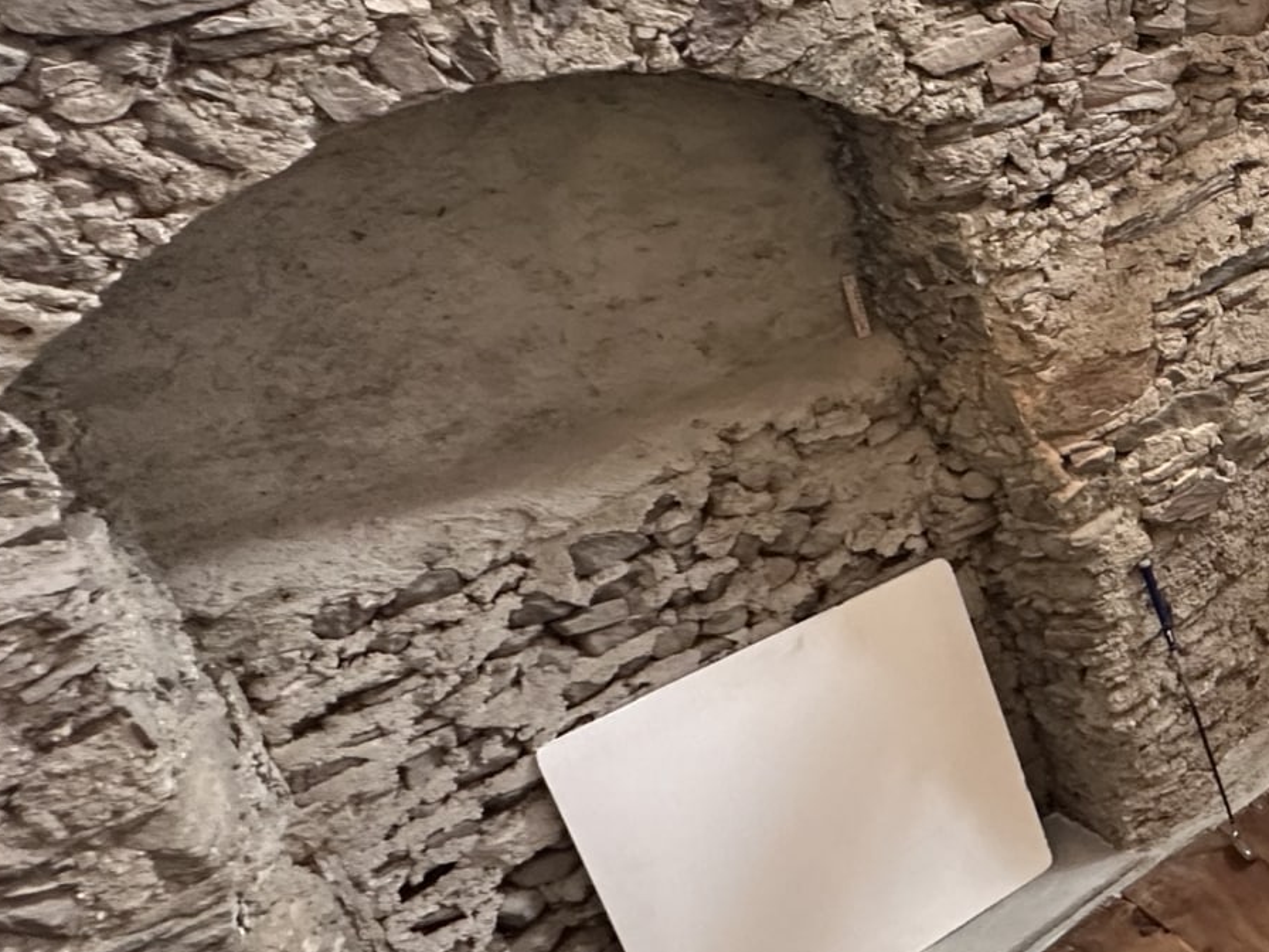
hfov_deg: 31.5
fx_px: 1466
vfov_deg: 34.9
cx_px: 1772
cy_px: 203
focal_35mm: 40
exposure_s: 1/93
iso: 320
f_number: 2.2
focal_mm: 2.22
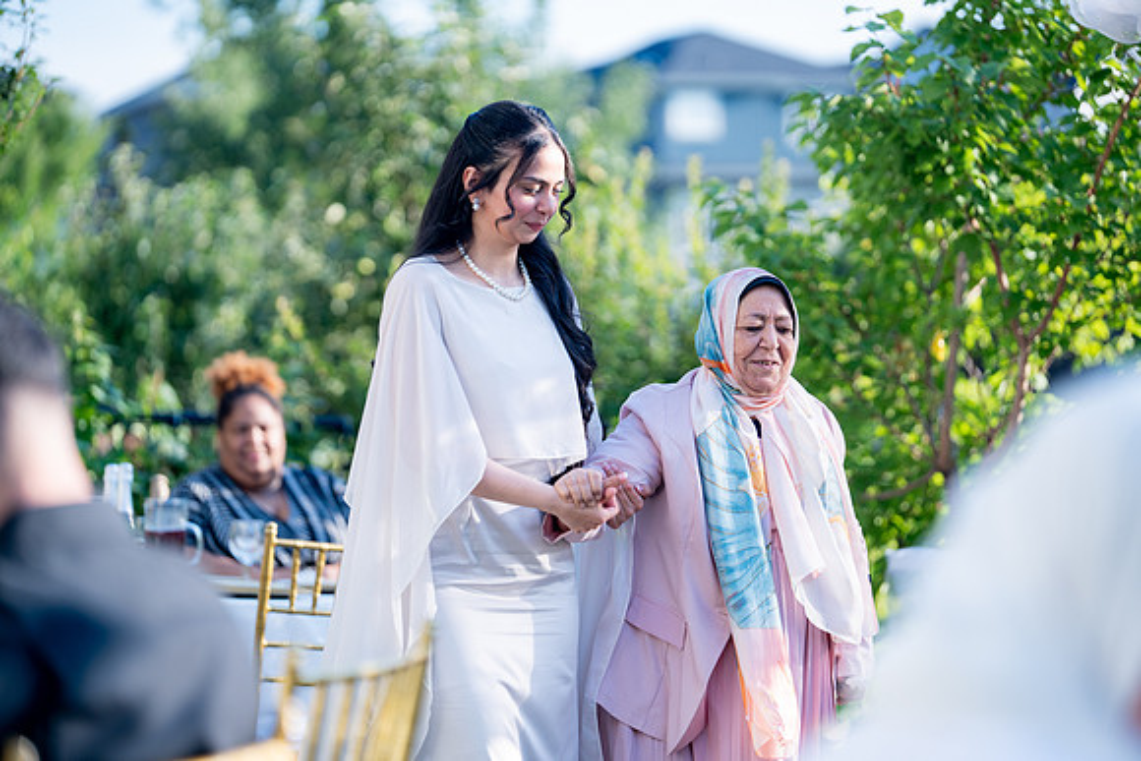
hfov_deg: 20.4
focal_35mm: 100
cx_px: 570
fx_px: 3170
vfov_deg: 13.7
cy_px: 380
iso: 200
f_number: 2
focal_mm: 100
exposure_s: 1/2000
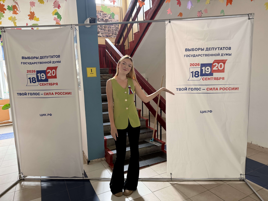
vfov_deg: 56.8
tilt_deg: -7.9
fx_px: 186
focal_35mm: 24
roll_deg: +2.5
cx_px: 134
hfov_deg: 71.6
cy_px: 100
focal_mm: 6.76
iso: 160
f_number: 1.78
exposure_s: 1/50
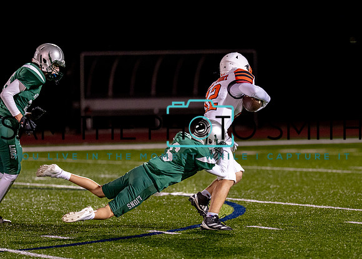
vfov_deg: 5.2
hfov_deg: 7.3
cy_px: 137
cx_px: 237
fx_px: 2819
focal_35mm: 274
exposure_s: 1/1250
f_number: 1.8
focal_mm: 135
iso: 1600
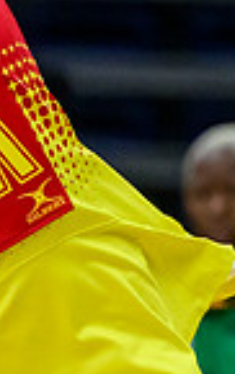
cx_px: -586
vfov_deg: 1.3
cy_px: 297
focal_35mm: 1580
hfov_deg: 0.8
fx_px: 16143
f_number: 3.2
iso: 4000
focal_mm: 200
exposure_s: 1/1000
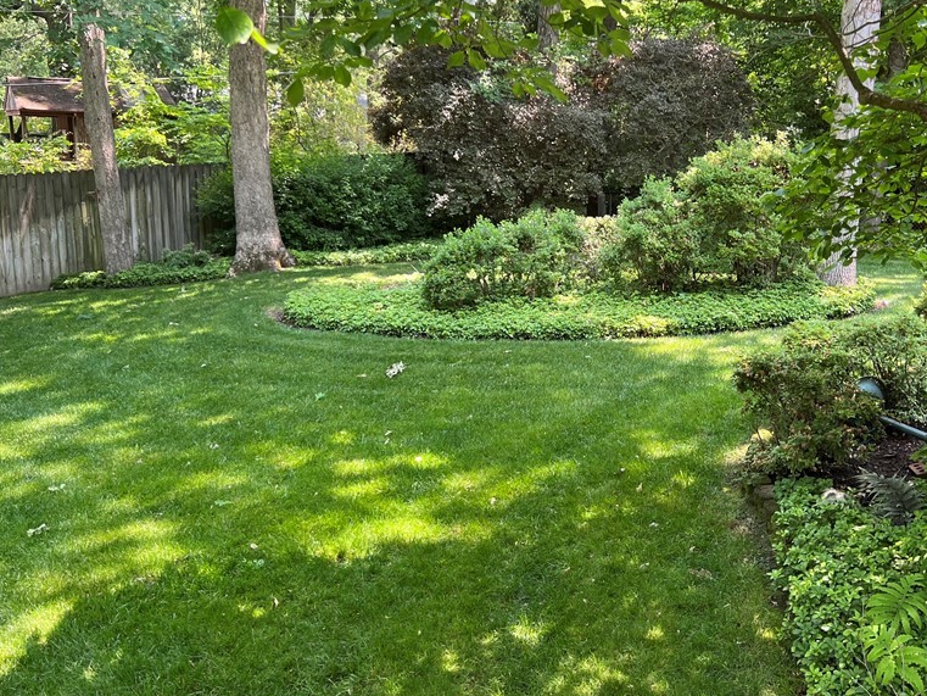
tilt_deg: -9.2
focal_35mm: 35
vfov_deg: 40.6
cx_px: 565
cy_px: 296
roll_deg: -1.0
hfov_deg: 52.2
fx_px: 937
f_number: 1.5
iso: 64
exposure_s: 1/161
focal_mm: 5.7
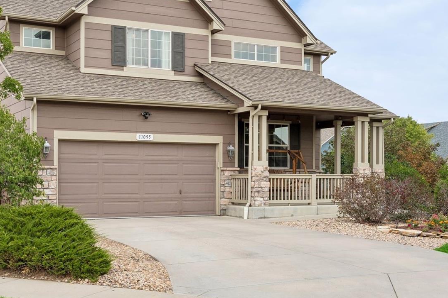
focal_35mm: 49
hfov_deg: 40.0
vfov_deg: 27.3
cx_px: 158
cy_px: 95
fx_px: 610
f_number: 9
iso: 400
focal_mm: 33
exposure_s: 1/800
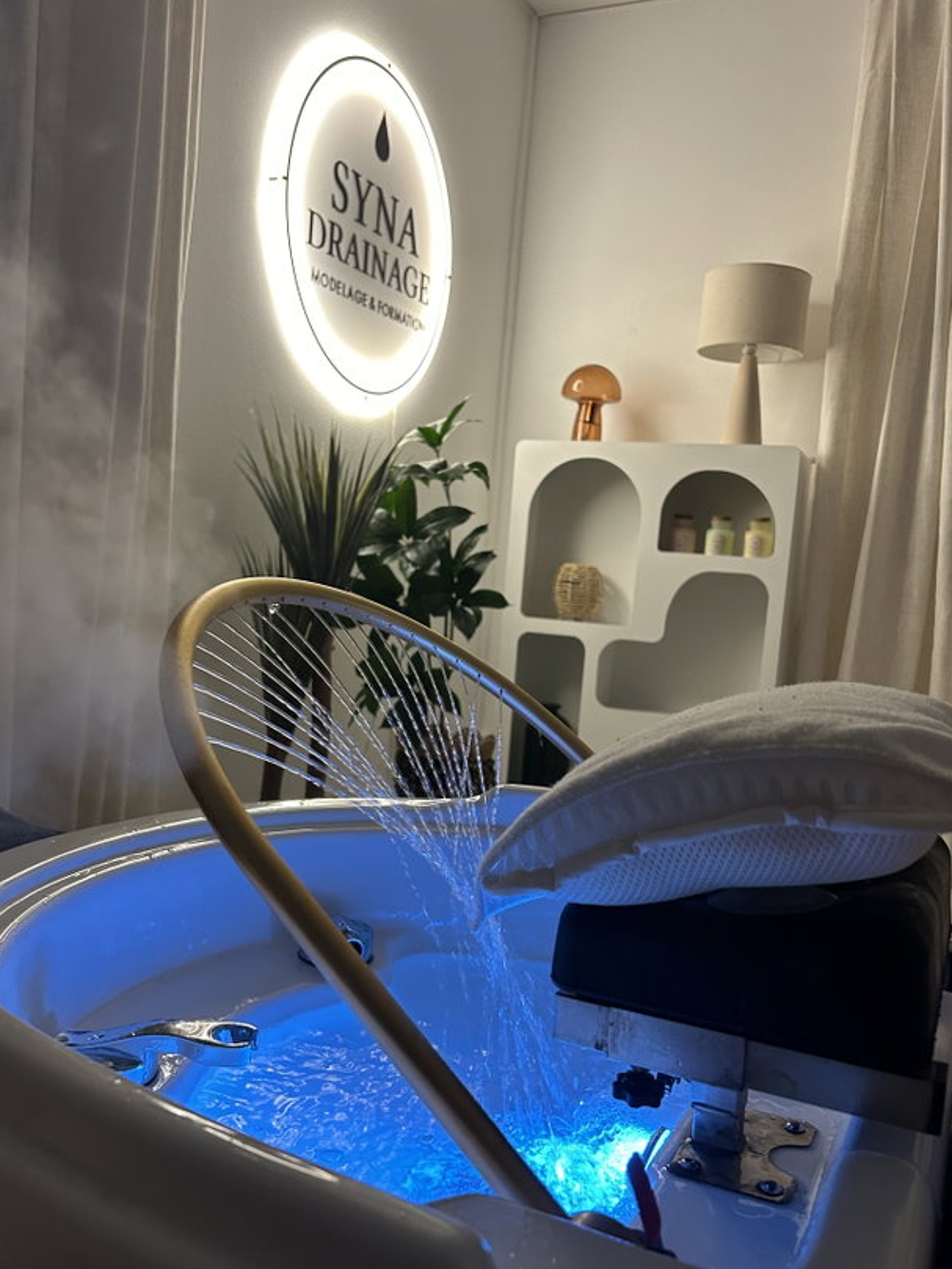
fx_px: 1100
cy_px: 672
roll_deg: -3.9
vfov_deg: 59.9
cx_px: 466
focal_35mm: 30
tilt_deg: -5.9
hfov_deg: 46.8
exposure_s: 1/56
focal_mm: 5.7
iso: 200
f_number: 1.5
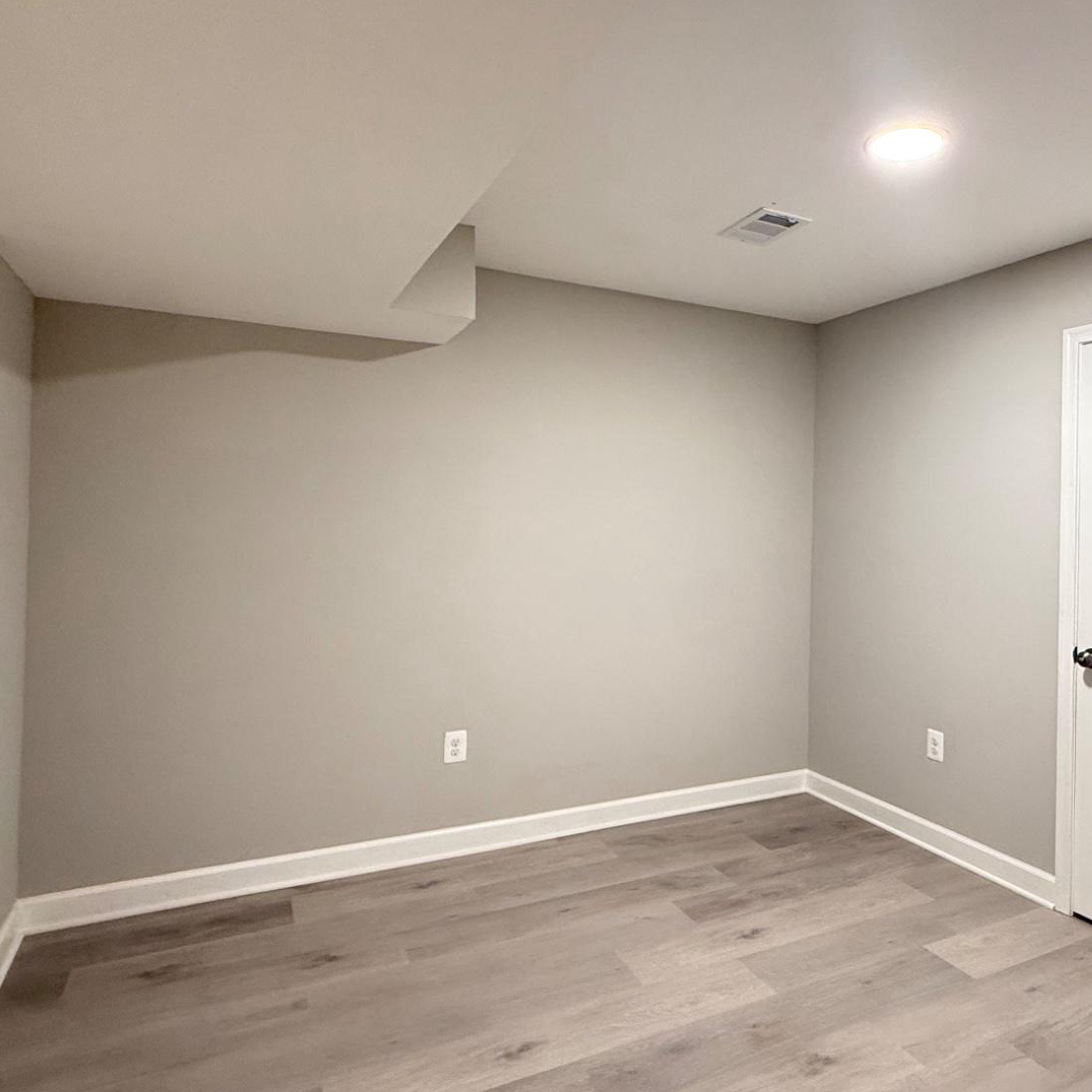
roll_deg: -1.3
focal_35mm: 23
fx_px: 821
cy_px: 509
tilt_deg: +1.2
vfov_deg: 67.2
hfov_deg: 66.1
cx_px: 691
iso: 320
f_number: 2.2
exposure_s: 1/59
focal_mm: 2.22
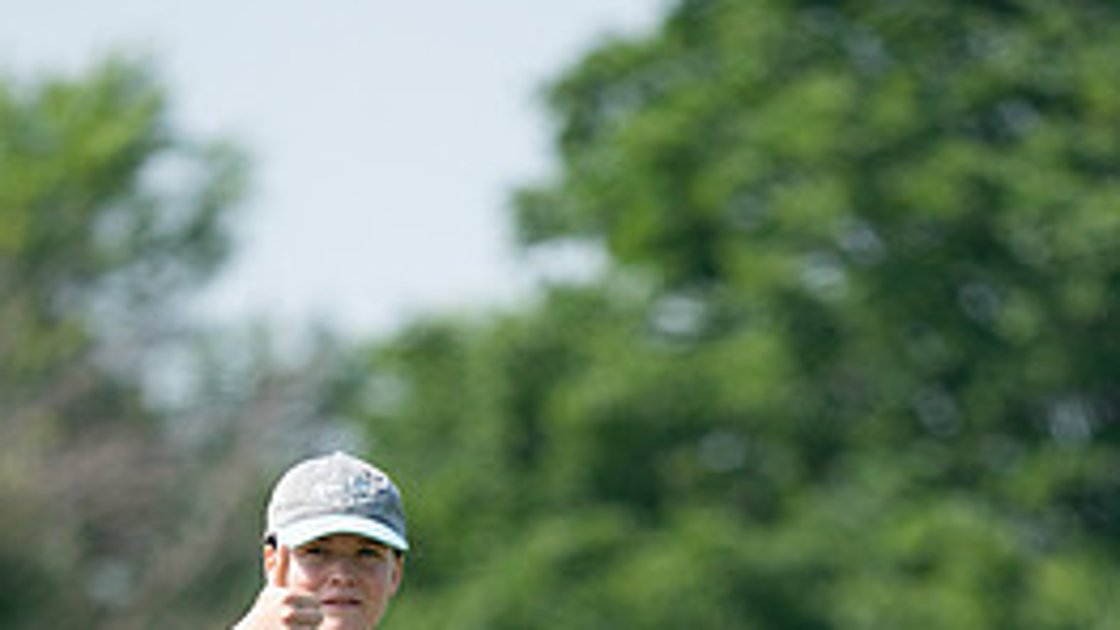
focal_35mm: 817
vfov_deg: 1.5
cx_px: 554
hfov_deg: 2.6
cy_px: 949
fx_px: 24266
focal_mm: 456
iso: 1600
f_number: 6.3
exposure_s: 1/4000
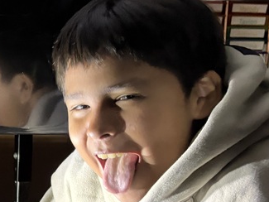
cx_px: -127
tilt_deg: -5.6
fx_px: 637
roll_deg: -0.7
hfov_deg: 20.6
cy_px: 158
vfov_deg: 17.9
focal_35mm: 82
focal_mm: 5.96
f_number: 1.6
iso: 640
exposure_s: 1/30
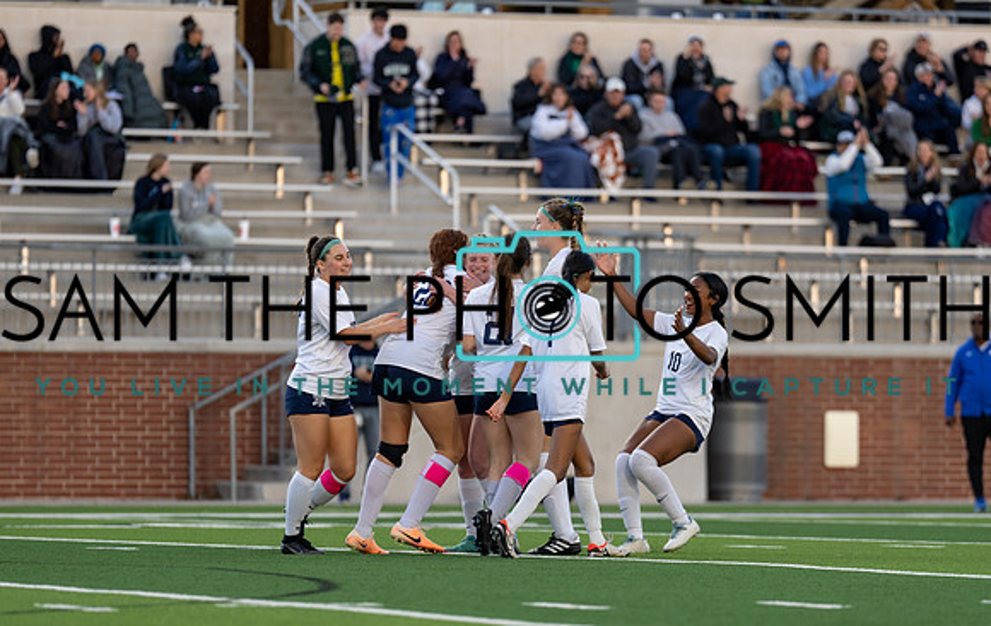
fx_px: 7748
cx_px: 565
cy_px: 393
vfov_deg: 4.6
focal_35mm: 286
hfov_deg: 7.3
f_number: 2.8
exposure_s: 1/1250
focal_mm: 200
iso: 320
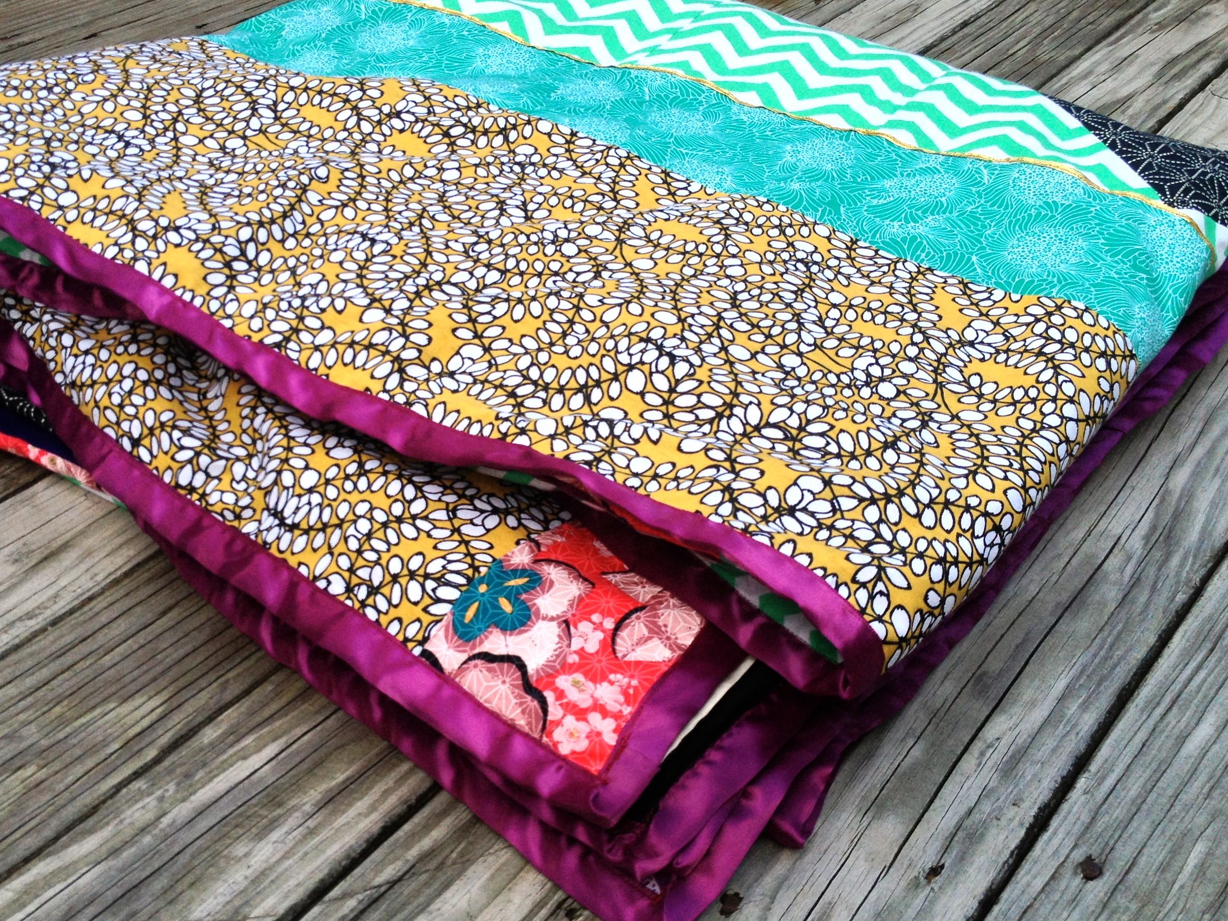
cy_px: 446
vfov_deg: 30.3
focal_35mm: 48
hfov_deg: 39.6
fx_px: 1703
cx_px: 530
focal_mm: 4.28
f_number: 2.4
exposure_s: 1/298
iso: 50
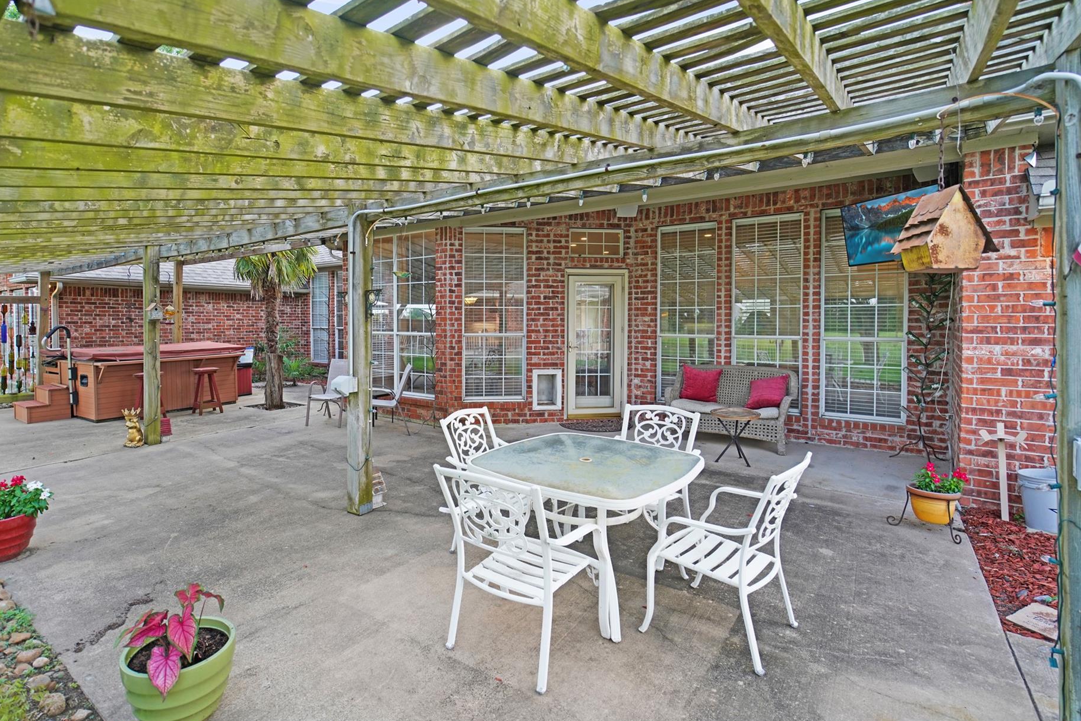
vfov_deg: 67.3
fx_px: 540
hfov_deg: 89.7
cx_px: 483
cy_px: 344
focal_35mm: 18
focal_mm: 16
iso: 200
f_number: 4
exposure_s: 1/160
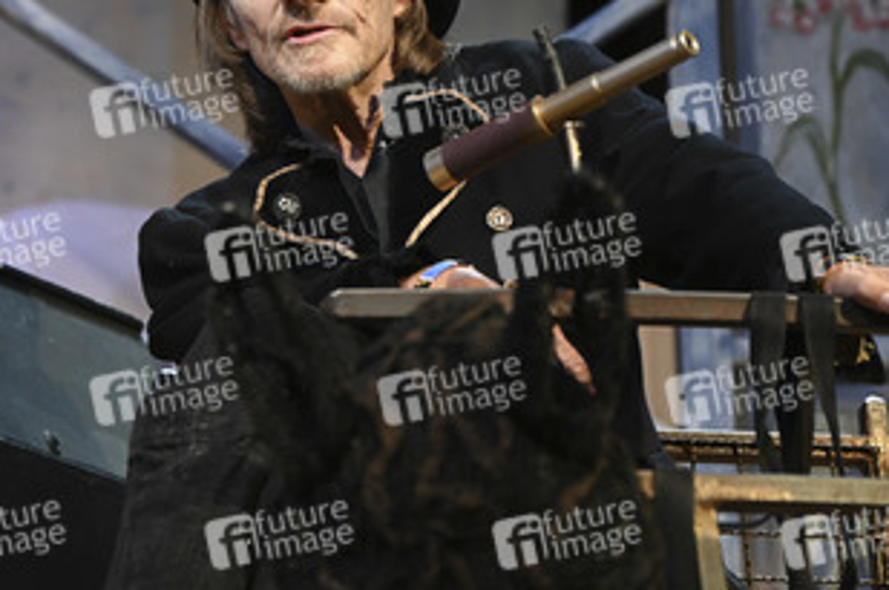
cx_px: 491
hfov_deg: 7.8
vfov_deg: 5.2
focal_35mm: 263
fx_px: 6484
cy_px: 176
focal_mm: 180
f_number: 6.3
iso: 3200
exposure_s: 1/200
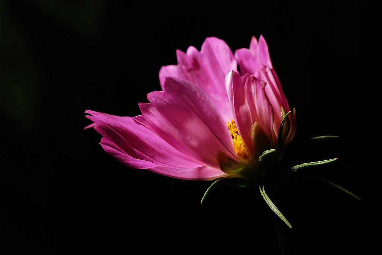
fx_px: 1434
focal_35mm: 135
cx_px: 191
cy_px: 128
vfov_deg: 10.2
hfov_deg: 15.2
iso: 125
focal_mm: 90
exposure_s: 1/125
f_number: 16
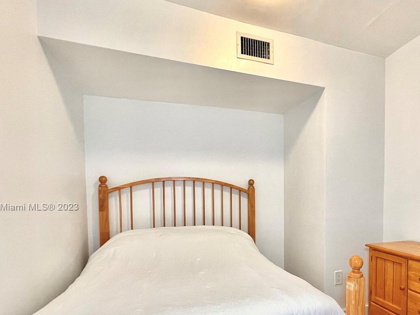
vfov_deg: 59.8
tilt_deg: -1.9
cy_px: 207
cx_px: 292
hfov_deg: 73.2
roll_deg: -0.3
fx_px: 267
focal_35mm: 22
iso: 125
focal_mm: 1.57
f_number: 1.8
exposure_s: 1/60
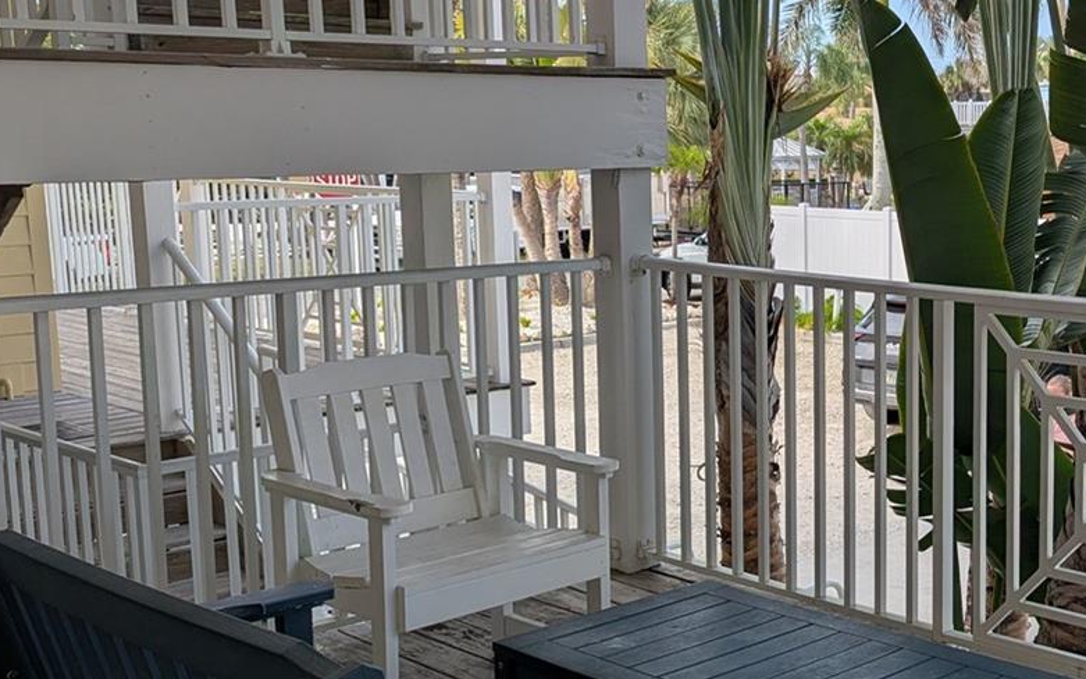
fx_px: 1539
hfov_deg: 36.9
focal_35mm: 52
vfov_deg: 24.9
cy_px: 356
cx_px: 934
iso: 47
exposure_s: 1/1433
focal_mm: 6.81
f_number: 1.85
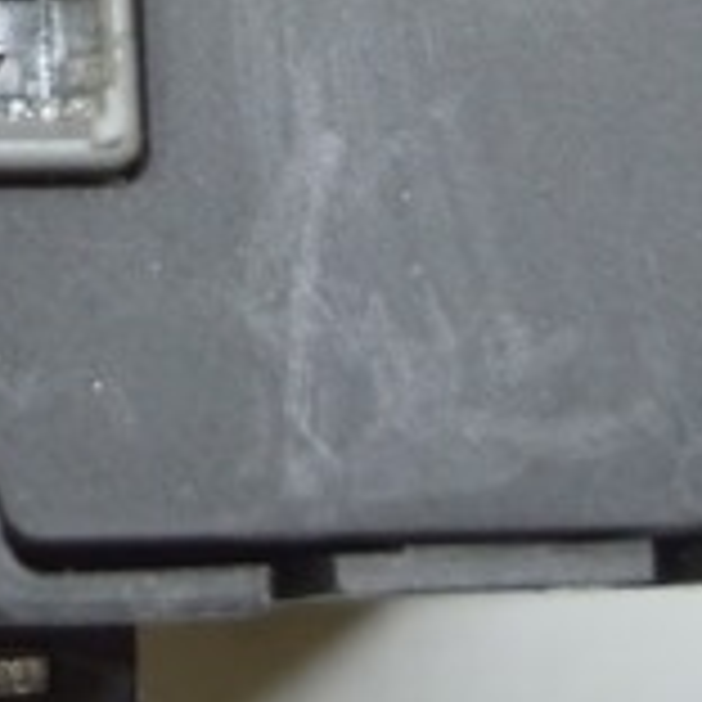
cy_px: -241
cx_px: -414
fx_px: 4612
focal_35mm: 201
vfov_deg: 8.6
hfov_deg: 8.5
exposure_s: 1/60
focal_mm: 24
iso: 400
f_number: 4
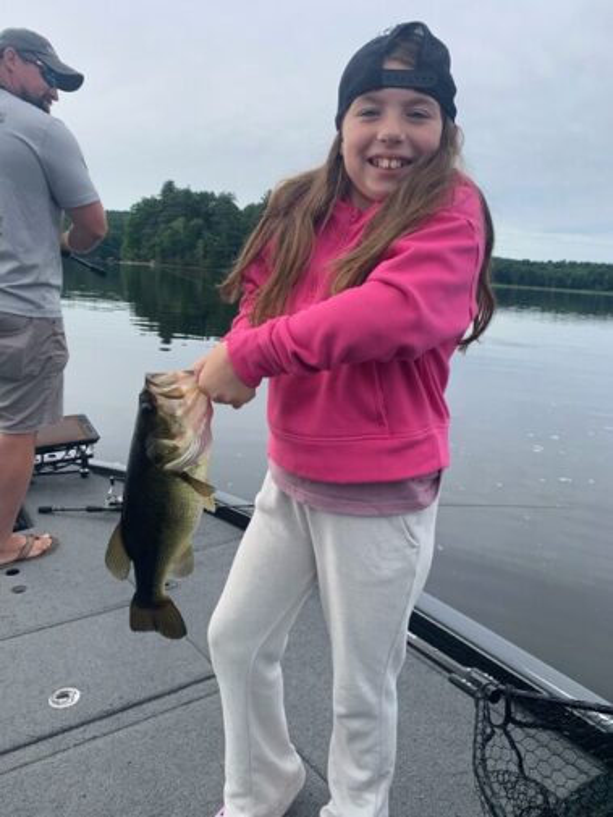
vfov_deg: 67.3
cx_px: 306
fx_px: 614
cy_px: 408
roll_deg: -5.0
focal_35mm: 26
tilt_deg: -11.1
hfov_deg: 53.1
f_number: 1.8
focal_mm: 4.25
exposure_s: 1/1111
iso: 25
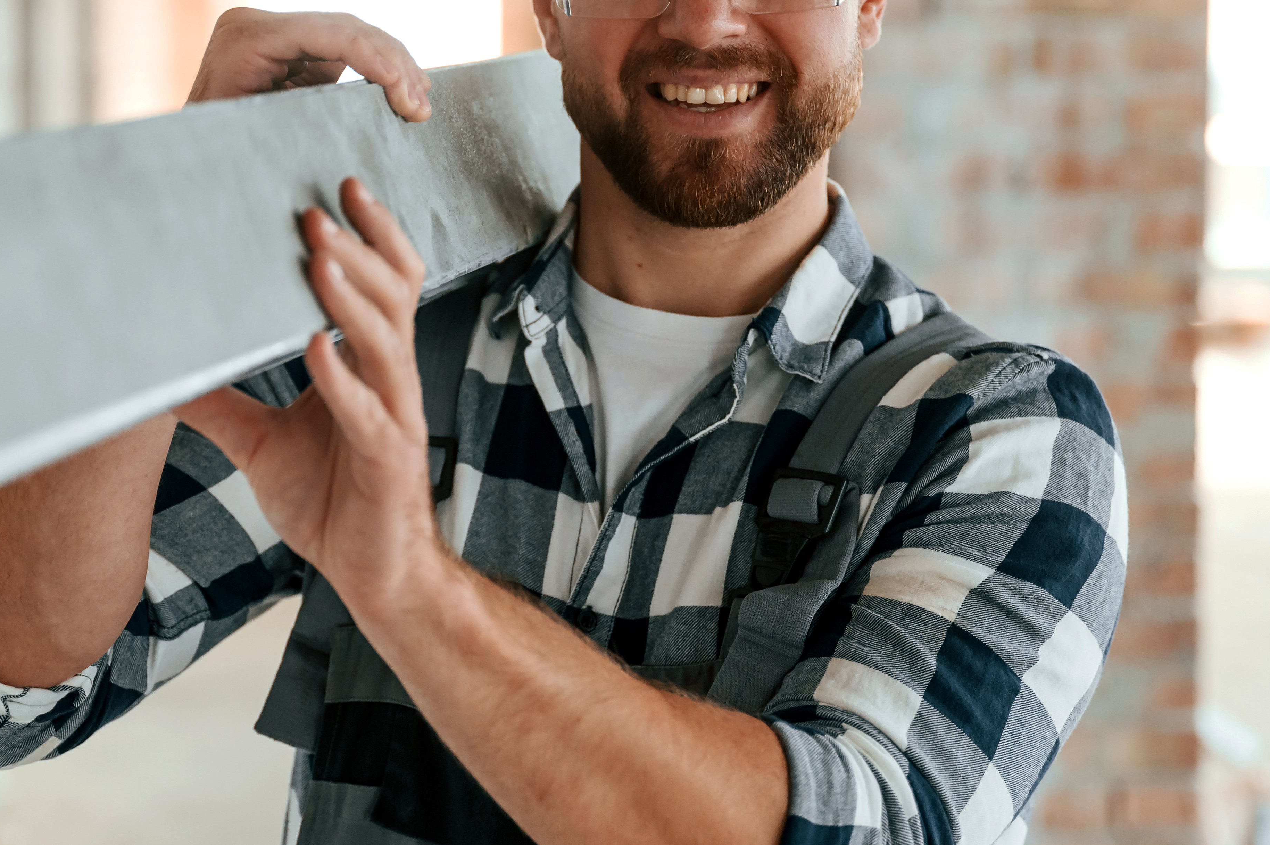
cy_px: 272
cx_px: 438
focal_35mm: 106
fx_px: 3737
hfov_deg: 19.2
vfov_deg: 12.9
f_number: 2.8
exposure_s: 1/500
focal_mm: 66
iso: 1000
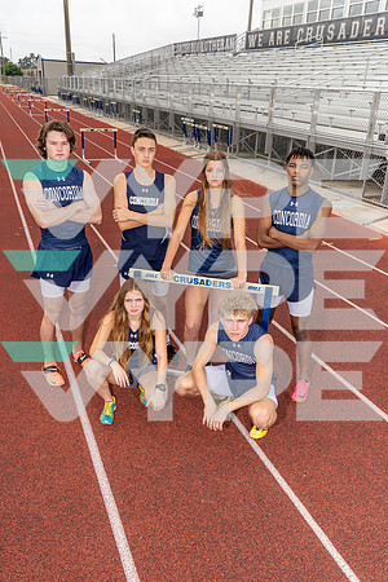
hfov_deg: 43.6
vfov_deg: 61.9
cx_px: 194
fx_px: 485
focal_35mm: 30
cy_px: 291
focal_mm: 30
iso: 100
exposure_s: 1/250
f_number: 10
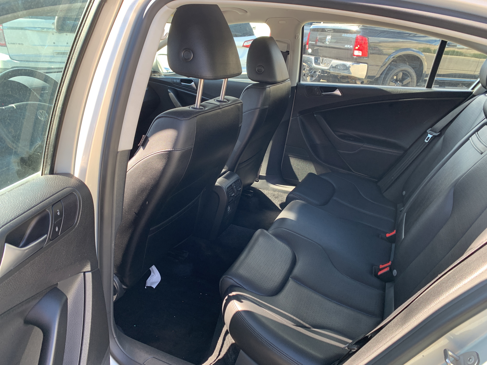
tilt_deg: -22.1
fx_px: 366
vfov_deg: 53.1
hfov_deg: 67.3
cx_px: 244
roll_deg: +0.5
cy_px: 182
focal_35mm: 26
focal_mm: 4.25
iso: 50
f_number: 1.8
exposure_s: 1/122
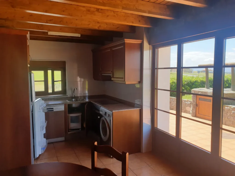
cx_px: 118
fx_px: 177
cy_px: 88
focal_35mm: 26
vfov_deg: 53.1
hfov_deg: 67.3
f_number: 2.4
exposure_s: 1/206
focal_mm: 4.3
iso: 50
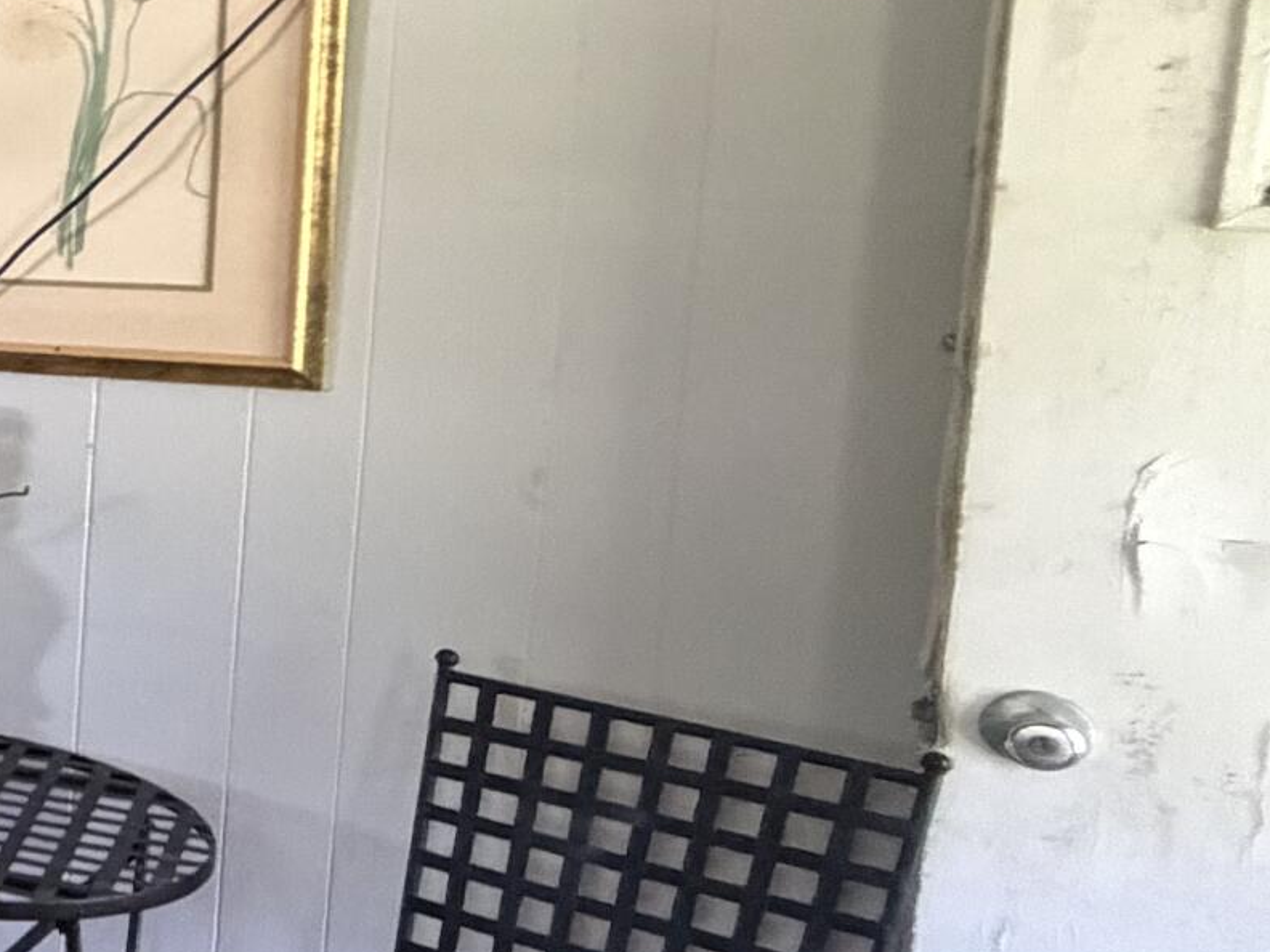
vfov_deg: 27.4
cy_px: 341
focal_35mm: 53
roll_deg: +0.4
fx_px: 1944
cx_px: -1094
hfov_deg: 21.2
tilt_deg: -5.8
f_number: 2.2
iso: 640
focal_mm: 2.22
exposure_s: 1/60
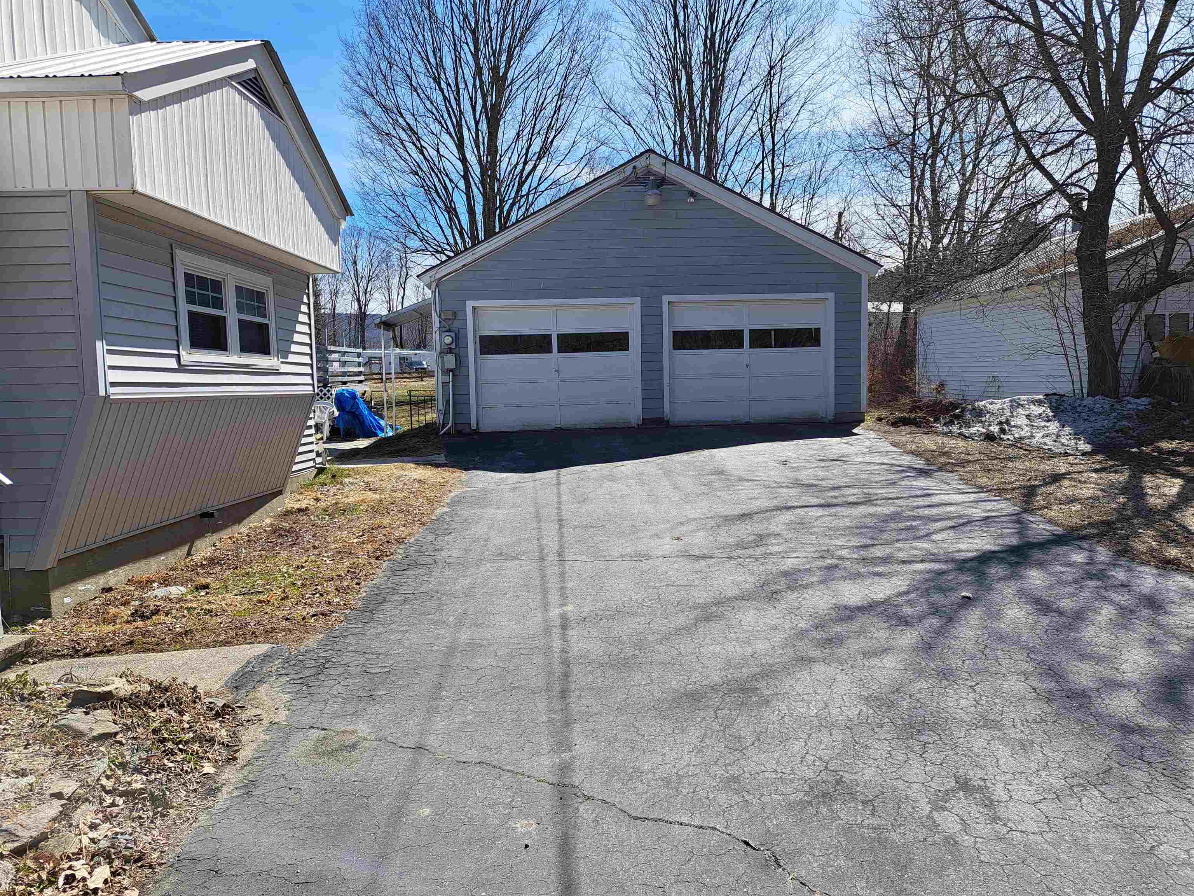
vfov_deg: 56.8
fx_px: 828
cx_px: 597
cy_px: 448
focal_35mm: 24
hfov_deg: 71.6
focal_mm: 5.23
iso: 50
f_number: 1.8
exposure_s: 1/1178
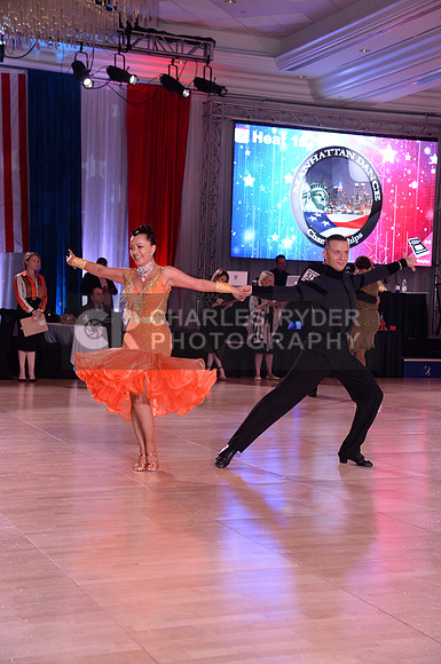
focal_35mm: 62
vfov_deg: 32.4
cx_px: 220
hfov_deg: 21.8
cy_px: 332
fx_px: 1143
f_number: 5.6
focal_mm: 62
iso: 2000
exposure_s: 1/250
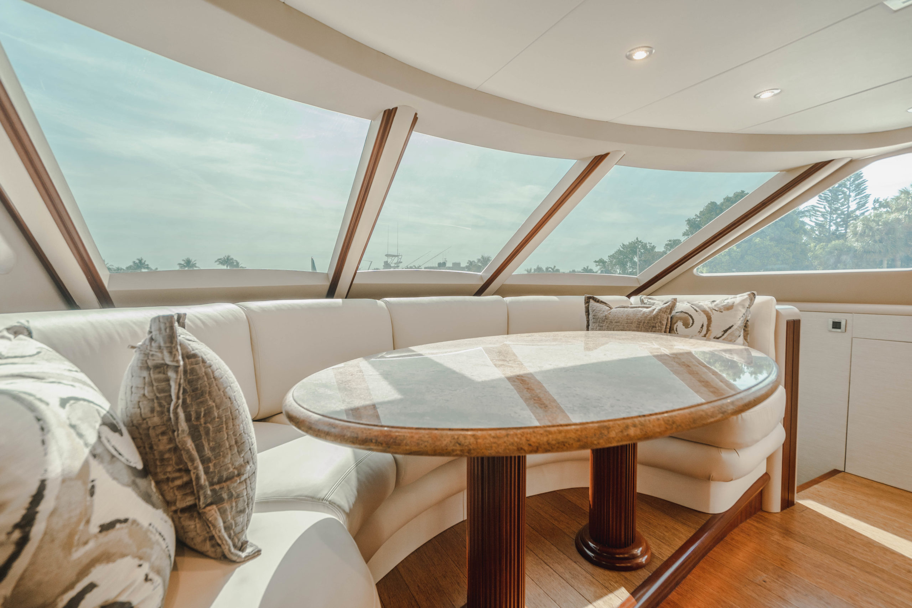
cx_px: 456
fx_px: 405
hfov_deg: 96.7
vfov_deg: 73.8
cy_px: 304
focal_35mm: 16
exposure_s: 1/60
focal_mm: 16
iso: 400
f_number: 4
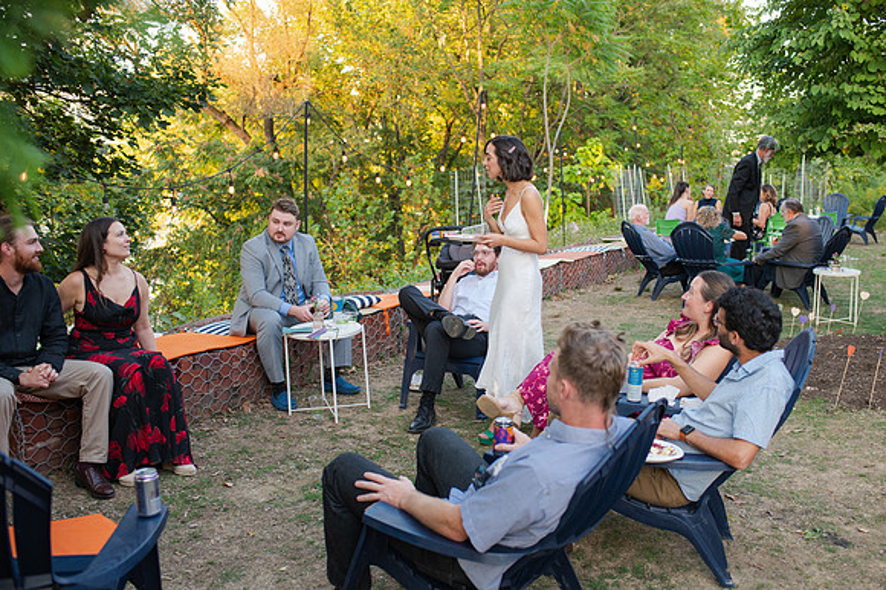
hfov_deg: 51.4
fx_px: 919
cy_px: 295
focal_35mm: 37
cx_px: 473
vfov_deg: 35.6
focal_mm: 35
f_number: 3.2
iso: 1000
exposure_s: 1/500
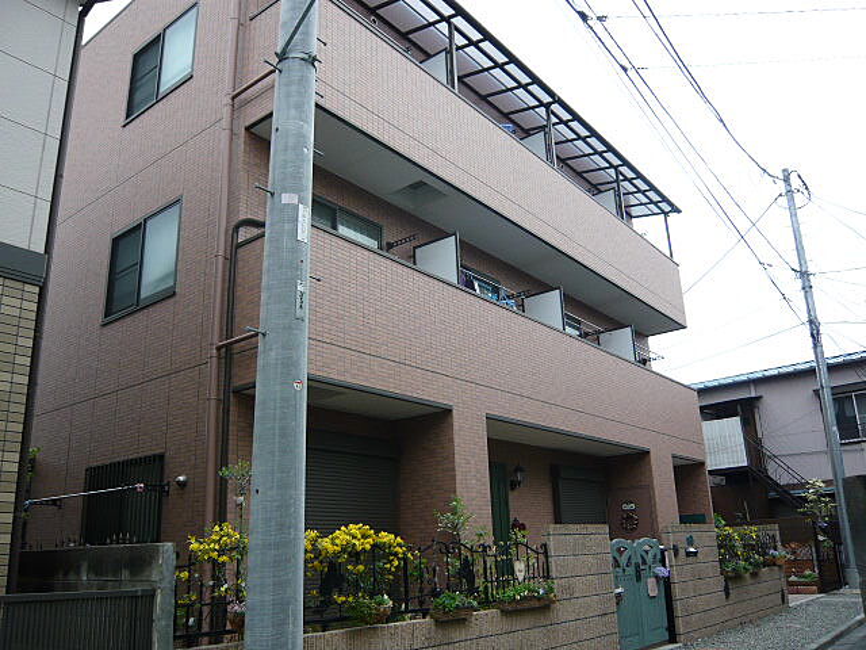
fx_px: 700
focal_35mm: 28
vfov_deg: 49.7
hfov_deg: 63.4
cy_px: 325
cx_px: 433
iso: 100
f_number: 2.8
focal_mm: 4.6
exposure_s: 1/200
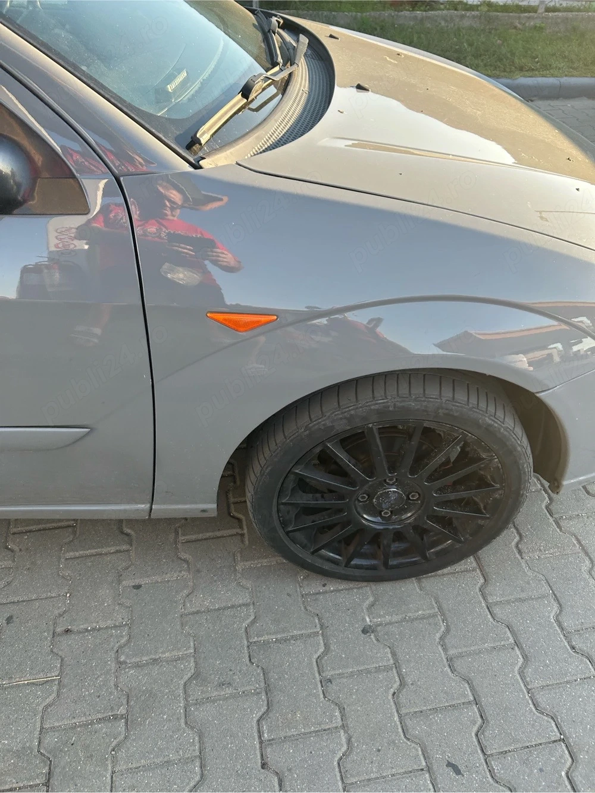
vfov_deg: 67.3
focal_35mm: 26
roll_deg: +5.0
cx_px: 298
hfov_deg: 53.0
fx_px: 596
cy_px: 396
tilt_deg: -41.2
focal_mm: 5.7
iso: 50
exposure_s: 1/408
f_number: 1.5
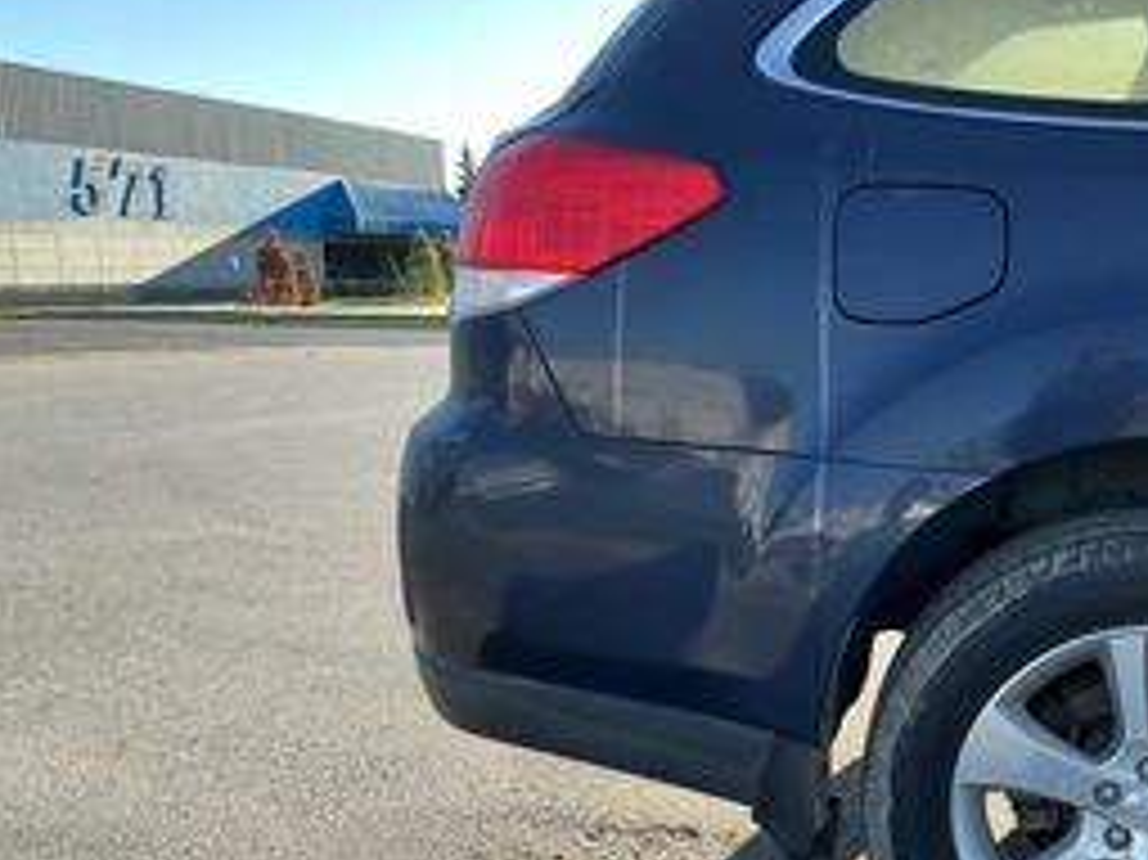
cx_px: 810
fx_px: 1459
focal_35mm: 44
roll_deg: +0.5
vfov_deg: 32.4
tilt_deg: -12.3
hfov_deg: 42.1
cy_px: 608
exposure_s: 1/217
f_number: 1.8
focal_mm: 3
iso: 20
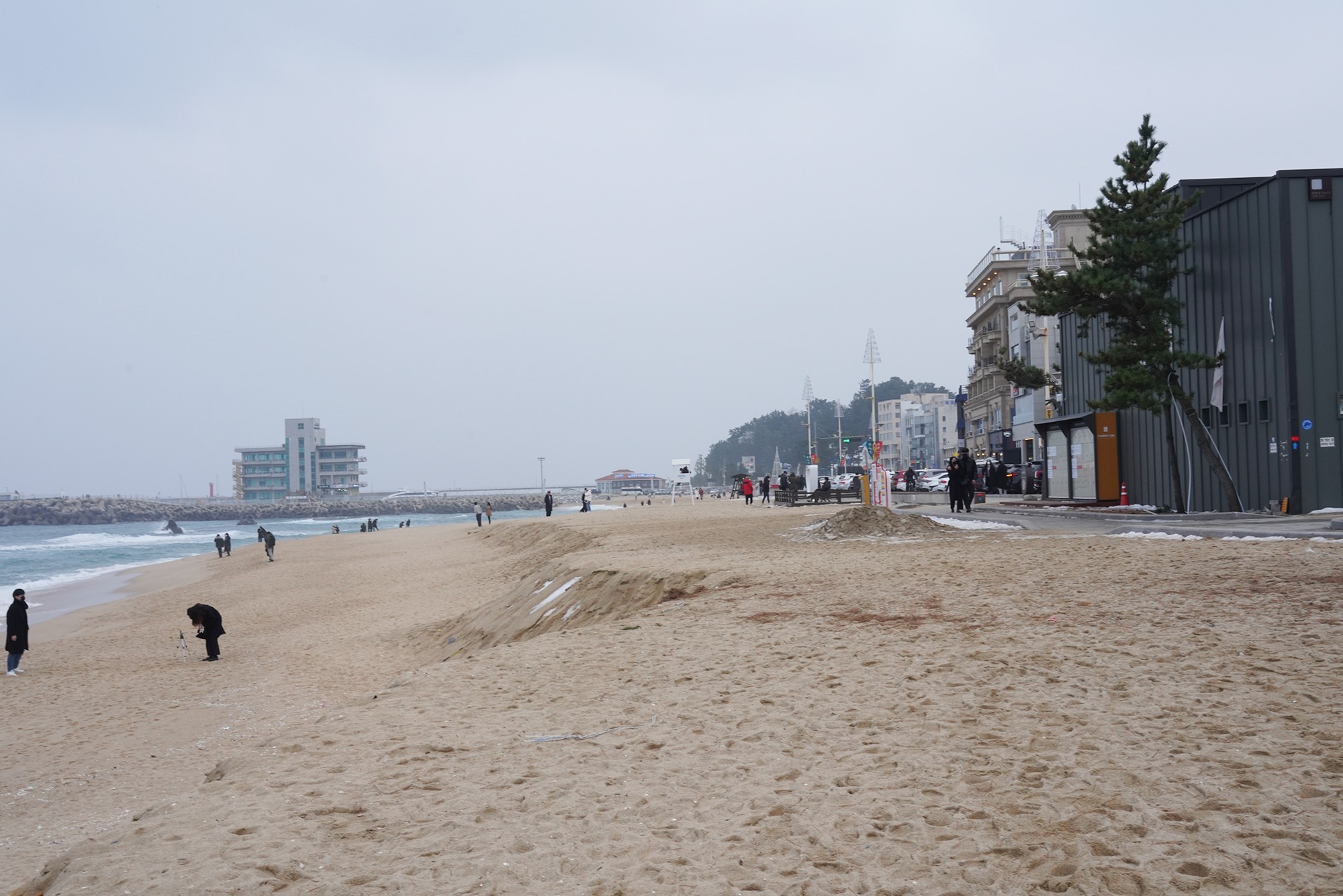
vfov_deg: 34.2
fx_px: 1455
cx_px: 672
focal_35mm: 39
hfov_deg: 49.5
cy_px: 448
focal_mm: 39
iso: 800
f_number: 14
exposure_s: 1/100
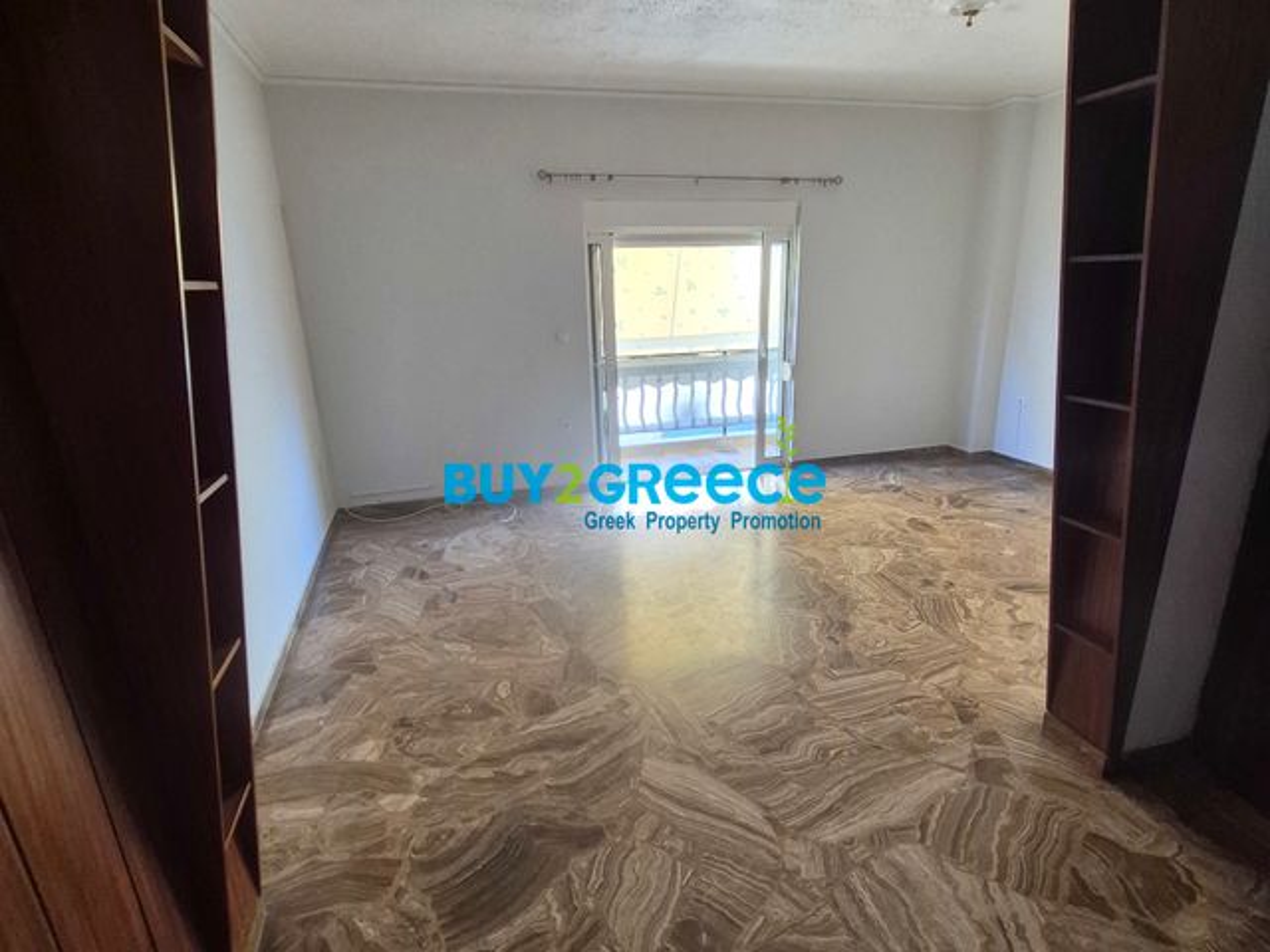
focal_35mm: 13
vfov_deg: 89.9
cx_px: 635
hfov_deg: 106.2
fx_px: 477
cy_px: 476
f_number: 2.2
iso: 320
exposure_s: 1/100
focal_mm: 1.74
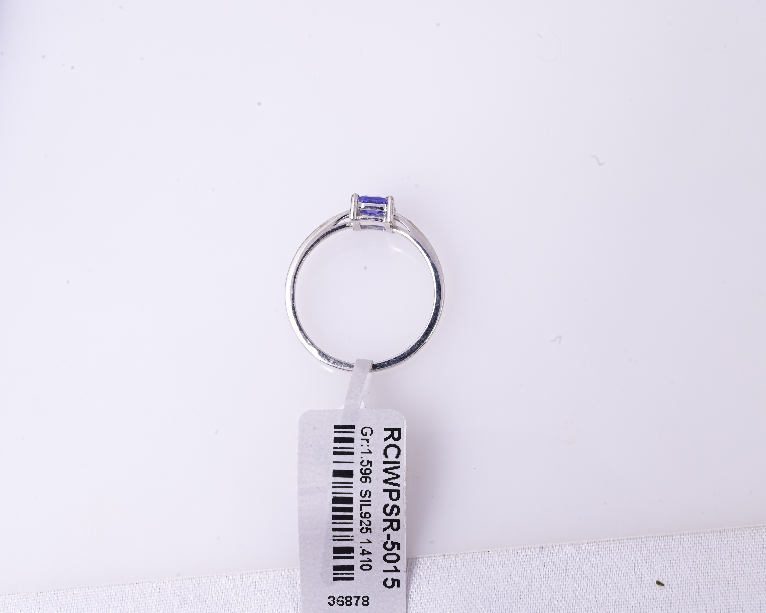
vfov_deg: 19.4
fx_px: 1791
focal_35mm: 79
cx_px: 368
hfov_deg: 24.1
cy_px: 307
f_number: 20
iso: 640
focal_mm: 70
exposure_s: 1/80
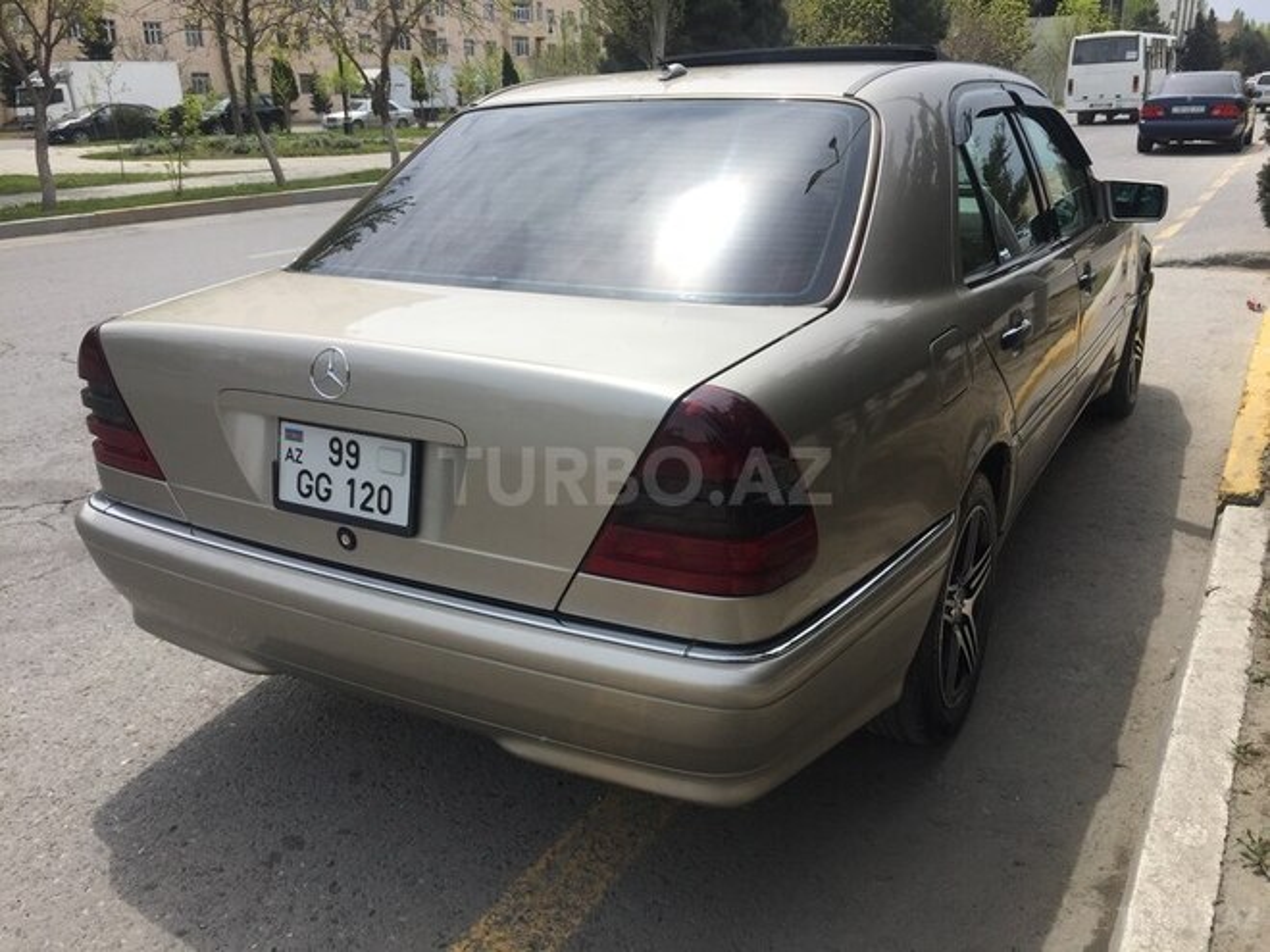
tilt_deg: -19.7
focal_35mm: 29
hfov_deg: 61.7
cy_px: 476
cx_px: 635
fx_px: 1064
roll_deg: +1.2
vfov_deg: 48.2
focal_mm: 4.15
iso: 32
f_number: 2.2
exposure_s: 1/2825
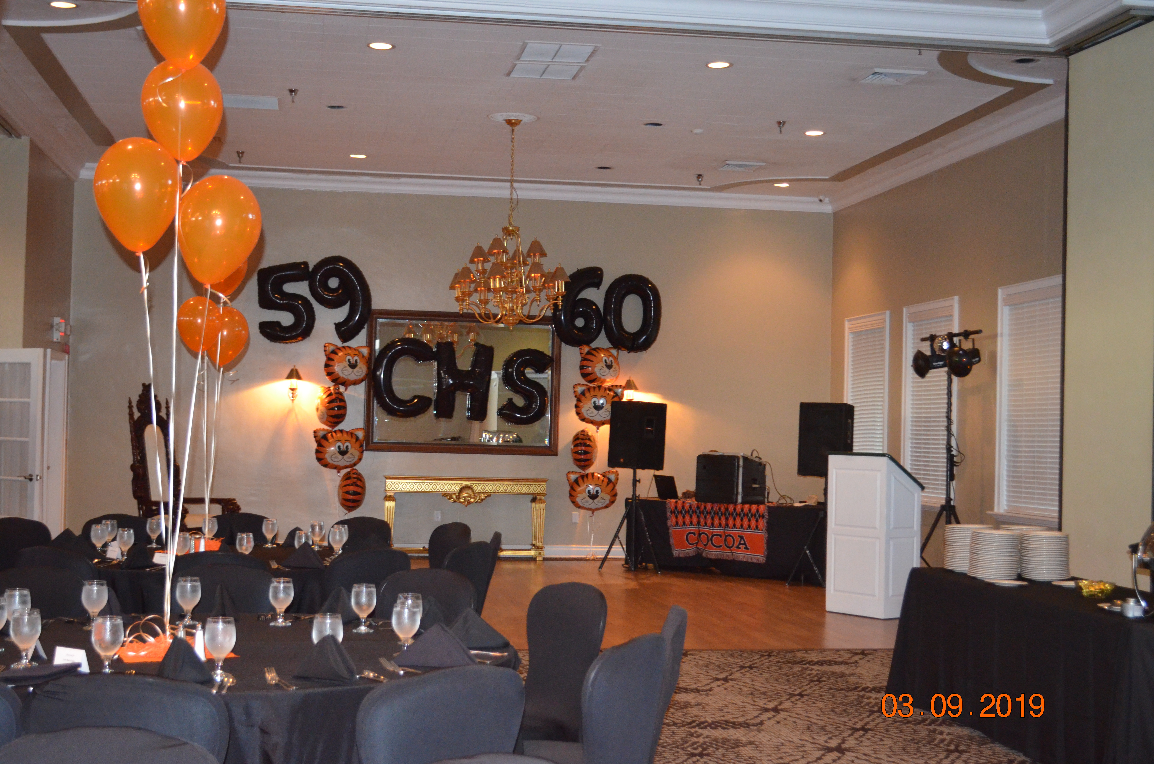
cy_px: 382
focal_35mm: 48
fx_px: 1535
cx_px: 577
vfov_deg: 28.0
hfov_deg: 41.2
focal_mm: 32
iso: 3200
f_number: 4.8
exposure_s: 1/60
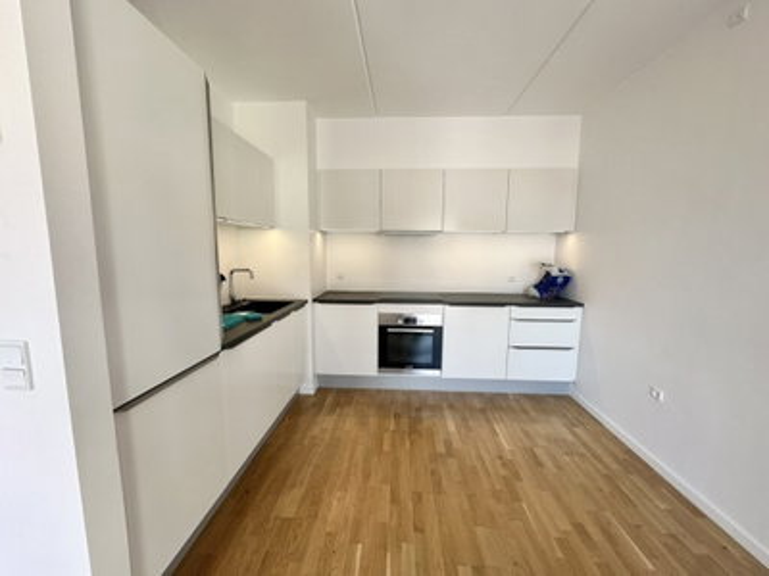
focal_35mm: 14
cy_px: 288
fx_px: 311
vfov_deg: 85.7
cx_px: 384
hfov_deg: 102.1
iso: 64
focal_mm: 2.22
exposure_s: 1/99
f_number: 2.2
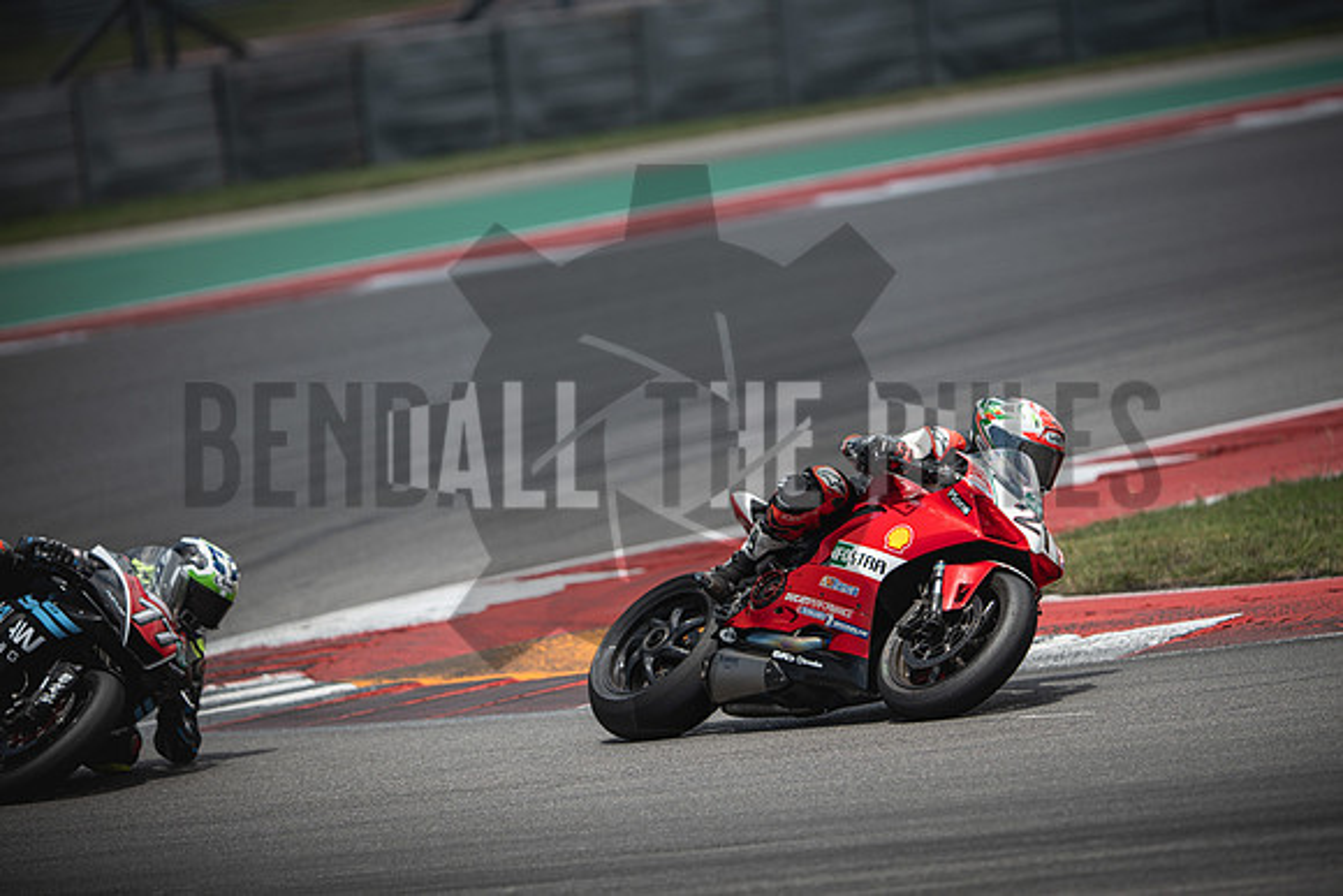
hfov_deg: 6.9
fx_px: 11194
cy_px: 448
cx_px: 672
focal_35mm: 300
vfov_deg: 4.6
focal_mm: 200
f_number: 2.2
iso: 125
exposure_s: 1/2000
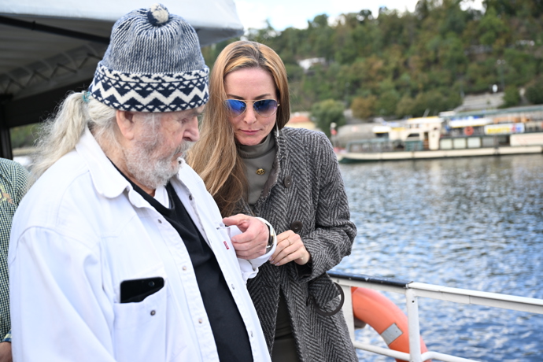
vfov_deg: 33.4
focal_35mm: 40
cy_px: 181
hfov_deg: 48.5
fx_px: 603
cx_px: 272
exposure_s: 1/800
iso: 400
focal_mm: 40
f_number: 3.5
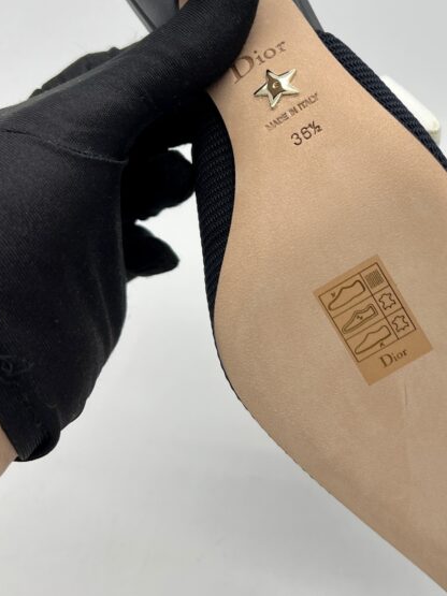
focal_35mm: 48
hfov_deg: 29.8
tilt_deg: -32.0
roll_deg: +0.5
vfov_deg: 39.3
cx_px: 327
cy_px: 205
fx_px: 827
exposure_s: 1/165
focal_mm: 5.7
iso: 40
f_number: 1.5
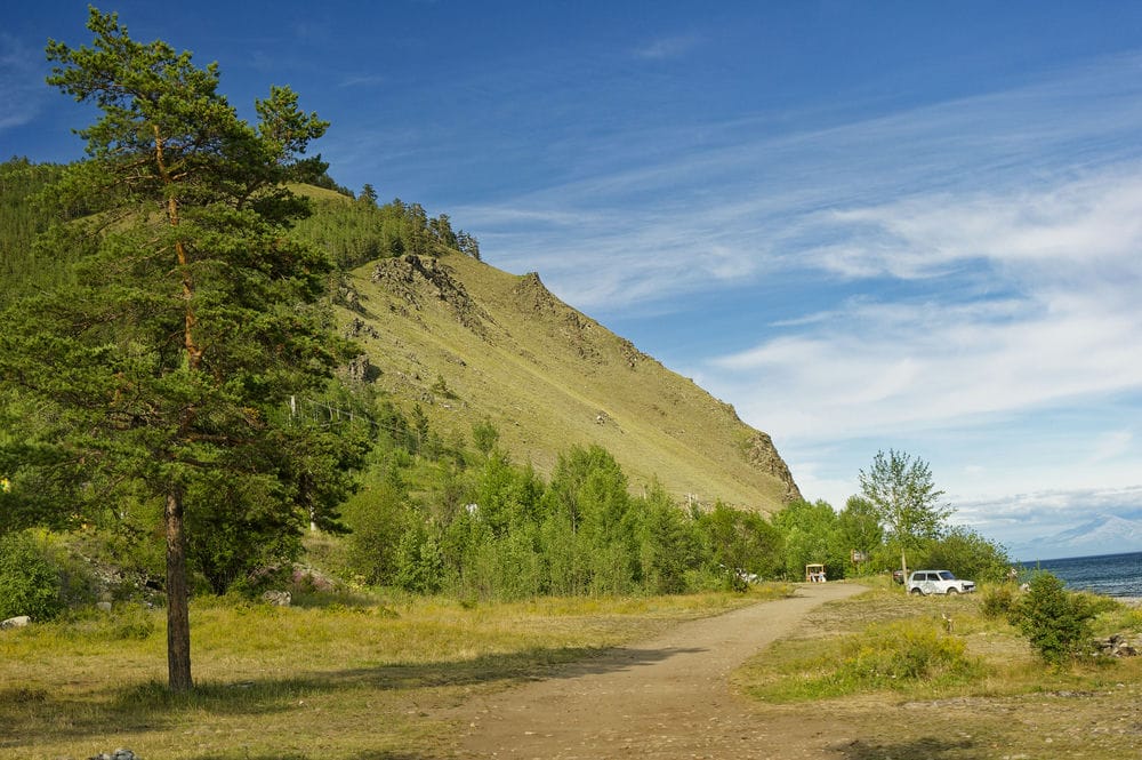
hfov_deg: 39.6
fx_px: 1585
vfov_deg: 26.9
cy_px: 380
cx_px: 571
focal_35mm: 50
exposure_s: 1/250
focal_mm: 50
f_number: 8
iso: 200
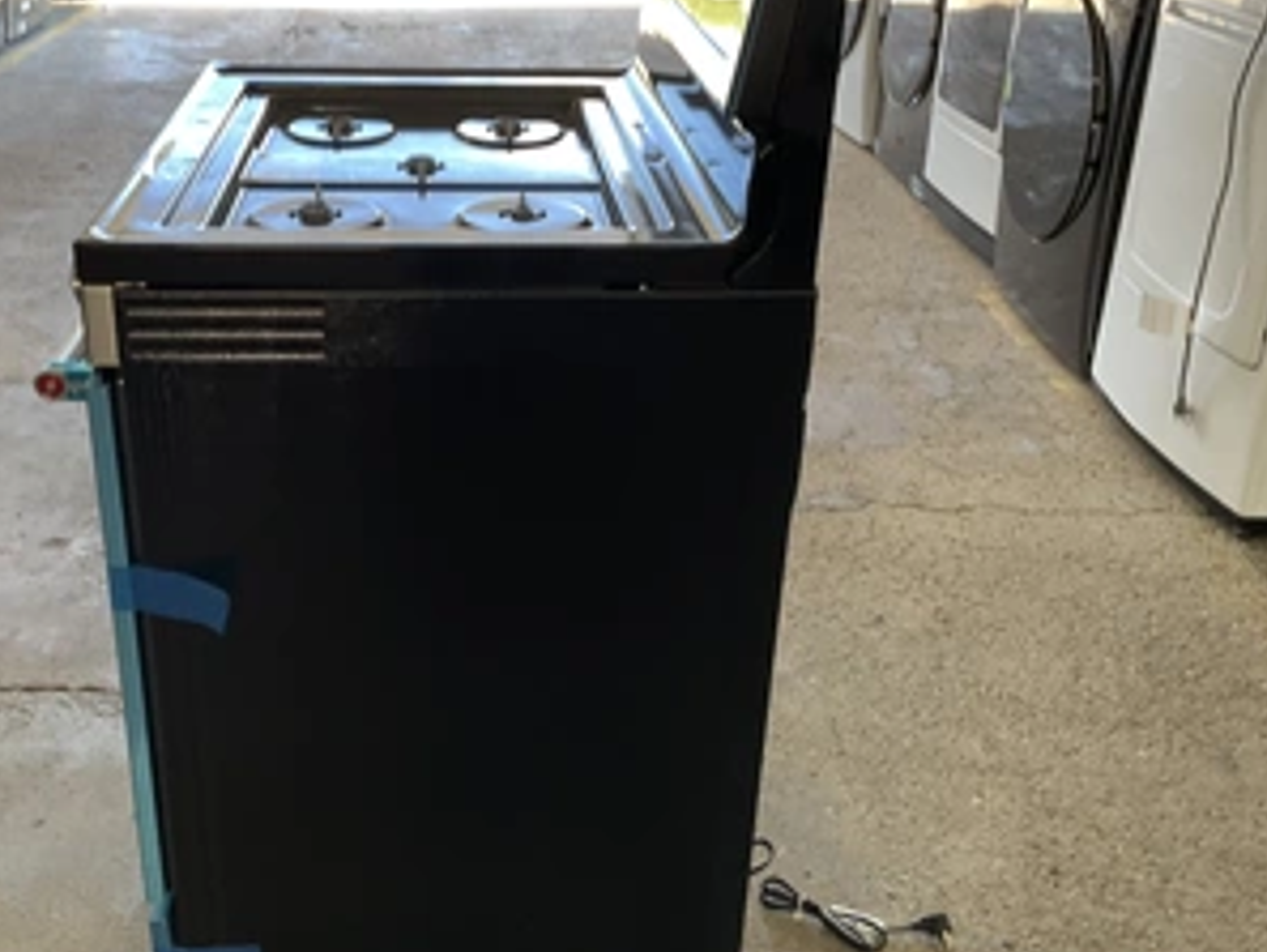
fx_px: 1428
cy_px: 427
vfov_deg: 36.8
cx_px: 499
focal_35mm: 39
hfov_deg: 47.5
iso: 50
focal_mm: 3
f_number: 1.8
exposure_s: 1/60
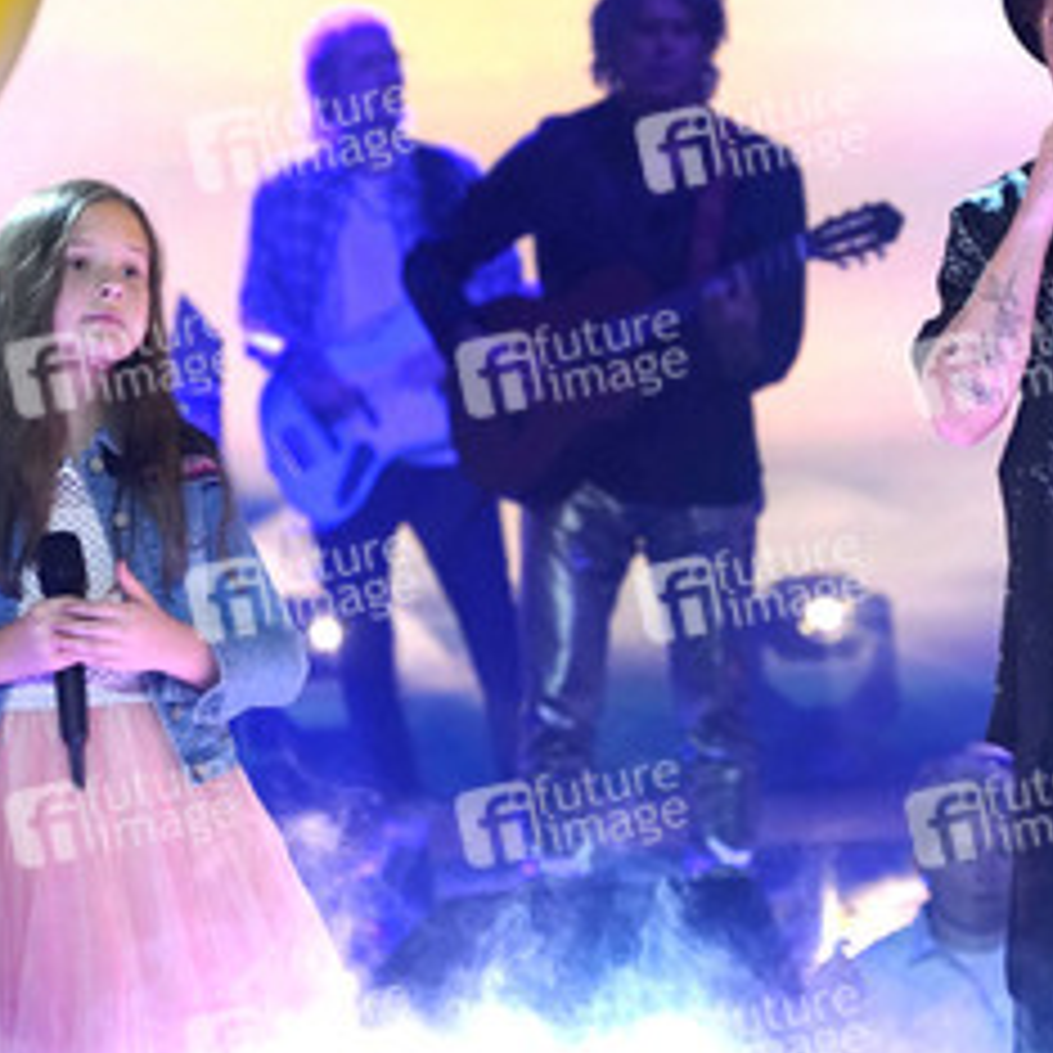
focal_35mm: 280
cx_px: 632
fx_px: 9636
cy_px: 477
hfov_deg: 6.3
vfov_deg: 6.3
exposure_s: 1/160
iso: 3200
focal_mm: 171
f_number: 5.6
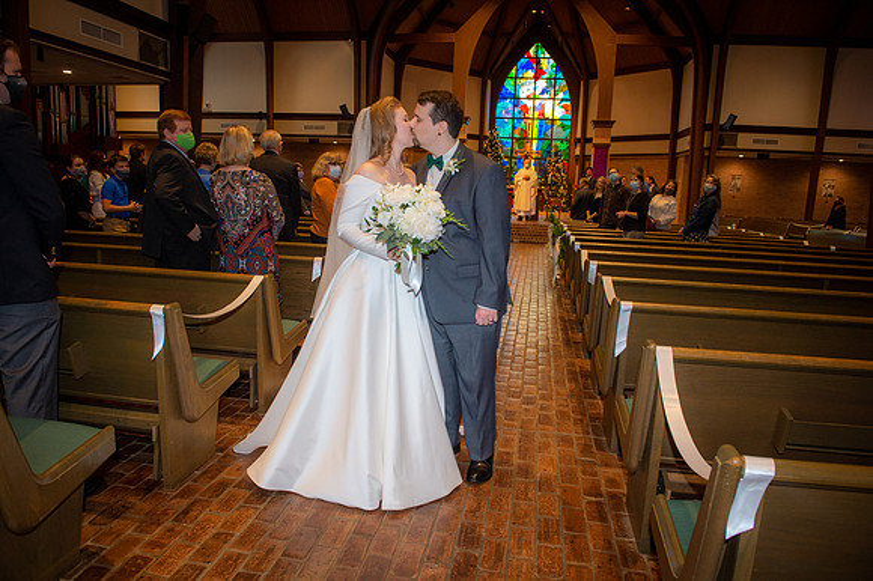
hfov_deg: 73.8
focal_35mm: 24
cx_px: 436
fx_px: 582
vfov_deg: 53.1
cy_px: 290
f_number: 5.6
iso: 1600
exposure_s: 1/125
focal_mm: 24
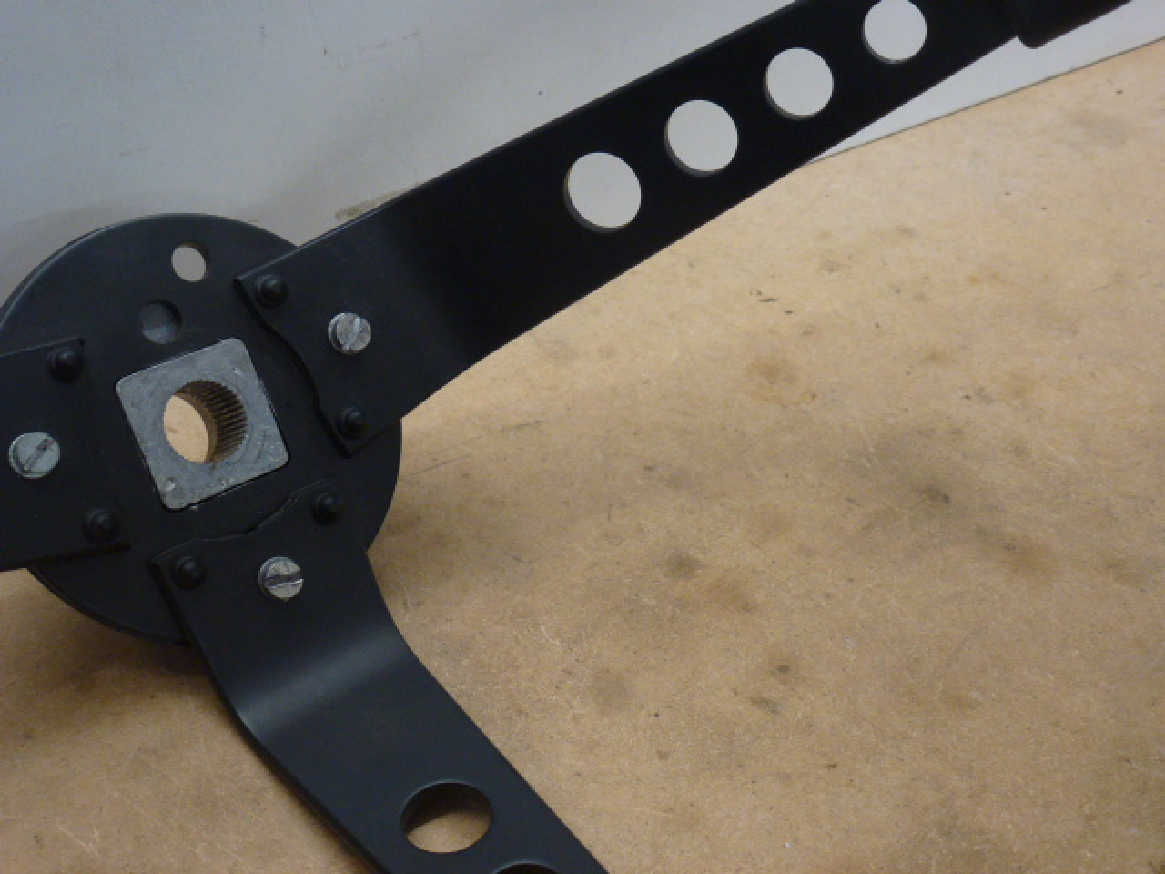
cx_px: 582
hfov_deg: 42.1
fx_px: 1514
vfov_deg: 32.2
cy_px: 437
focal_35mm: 45
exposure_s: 1/80
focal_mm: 8
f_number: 4
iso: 320
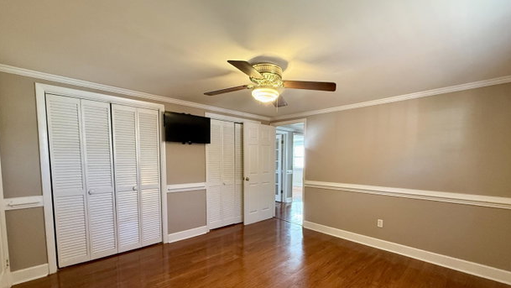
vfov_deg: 66.4
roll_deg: -0.5
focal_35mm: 16
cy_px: 175
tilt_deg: -3.7
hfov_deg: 99.3
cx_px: 264
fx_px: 217
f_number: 2.2
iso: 500
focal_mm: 2.22
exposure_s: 1/60
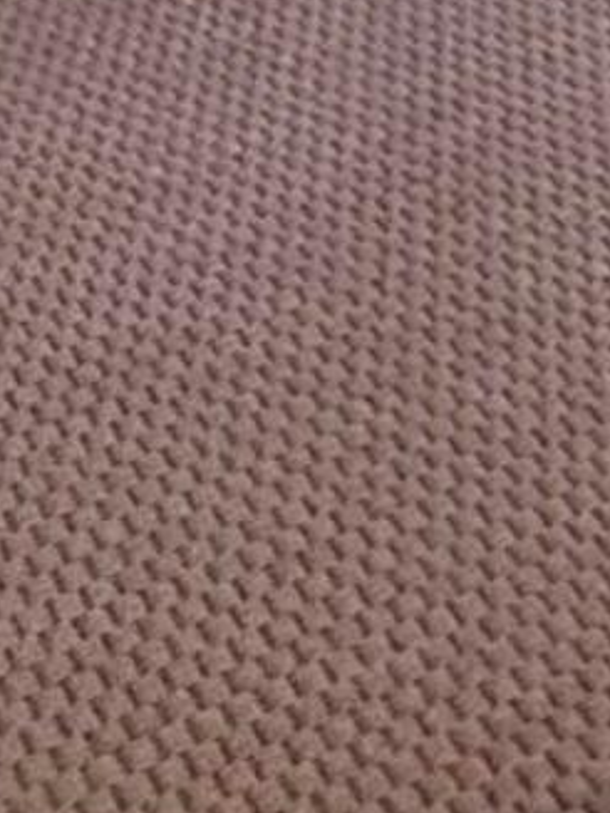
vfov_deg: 11.0
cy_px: -1562
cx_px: 2398
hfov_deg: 7.9
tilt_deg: +2.7
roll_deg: -1.6
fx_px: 2890
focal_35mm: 123
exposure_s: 1/120
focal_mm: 2.22
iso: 160
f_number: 2.2
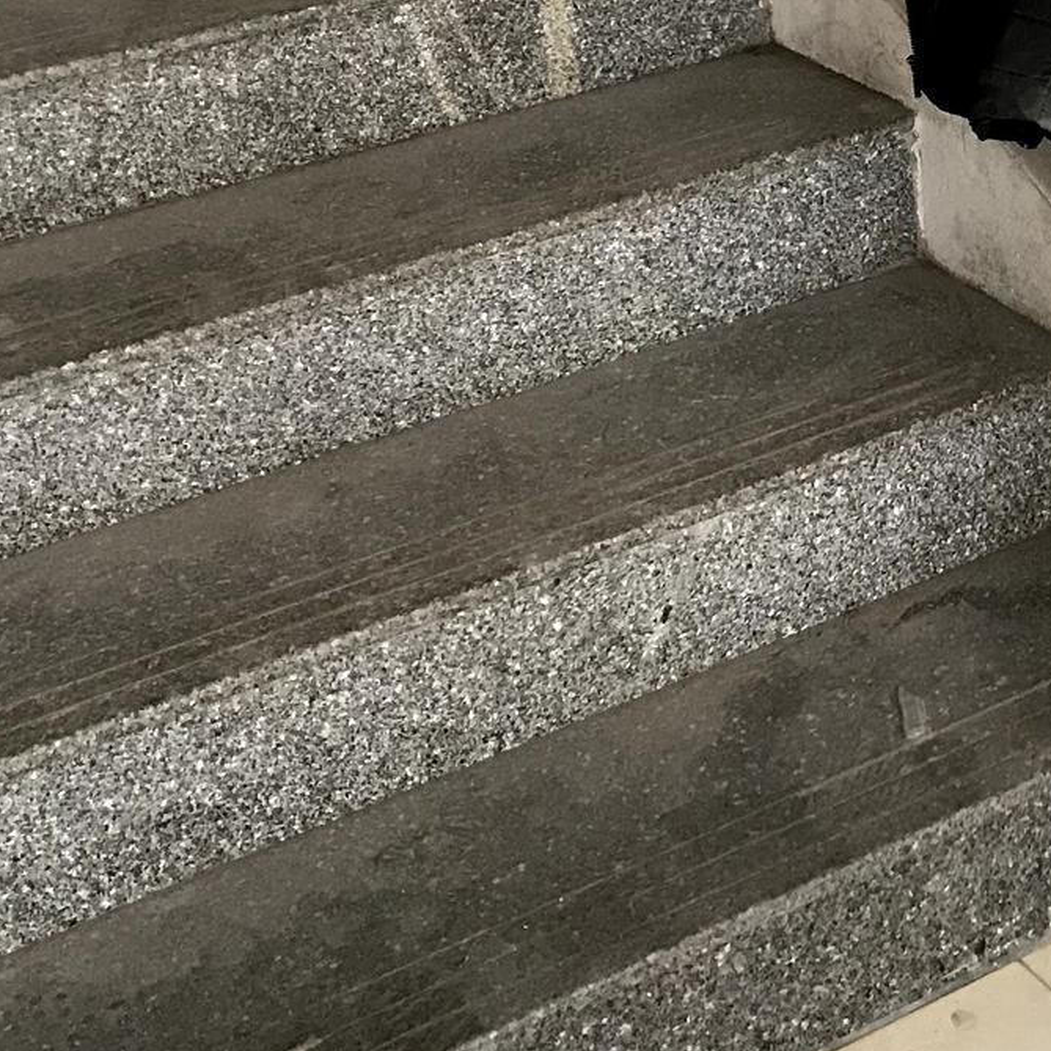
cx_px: 1112
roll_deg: +3.9
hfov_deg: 22.3
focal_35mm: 74
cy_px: -66
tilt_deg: -14.1
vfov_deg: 22.2
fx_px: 2542
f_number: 1.8
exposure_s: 1/17
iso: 64
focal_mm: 3.99
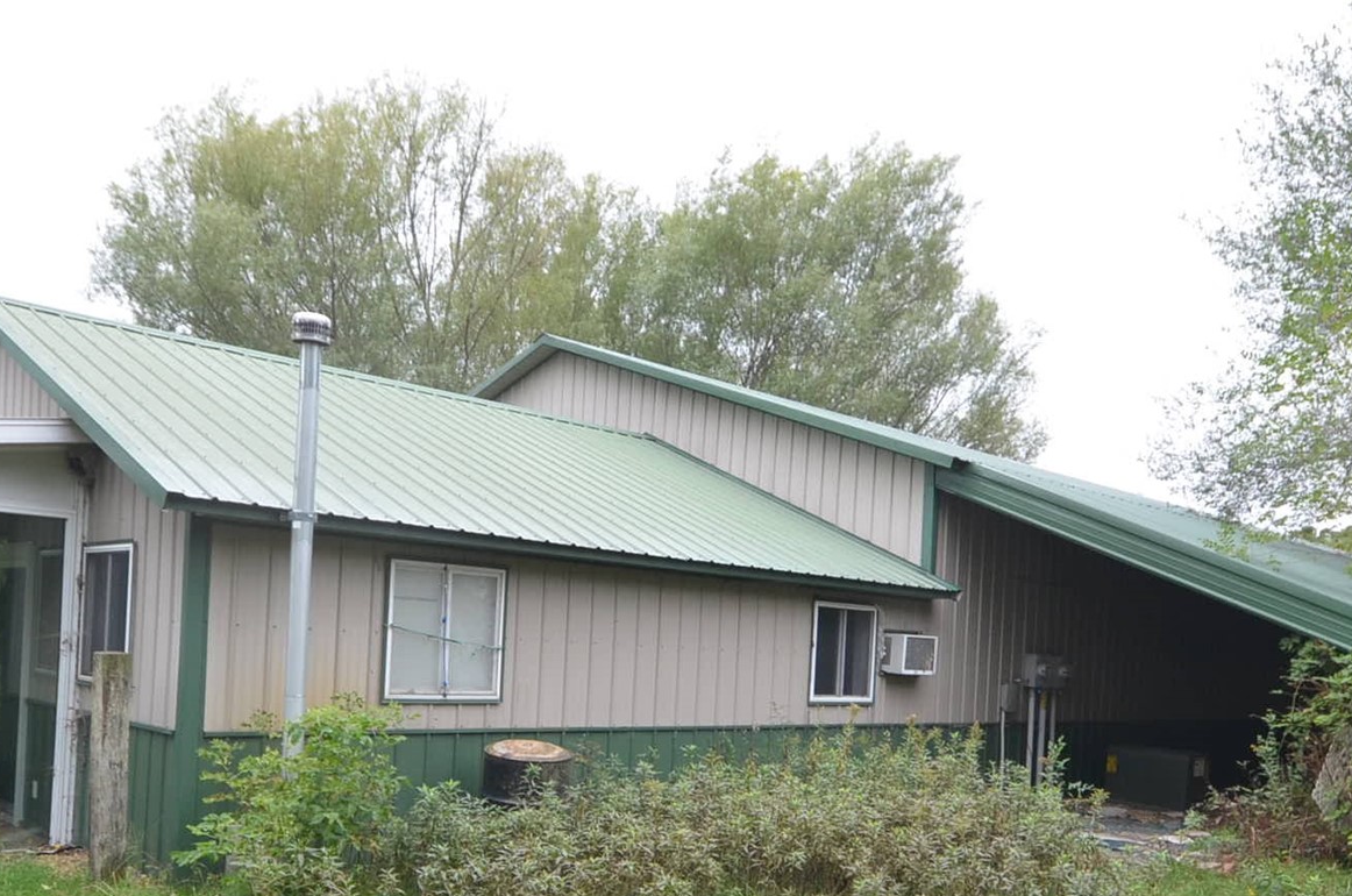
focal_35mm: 31
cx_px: 618
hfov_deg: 60.4
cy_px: 645
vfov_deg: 41.3
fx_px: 1160
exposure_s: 1/200
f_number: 5.6
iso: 500
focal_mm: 11
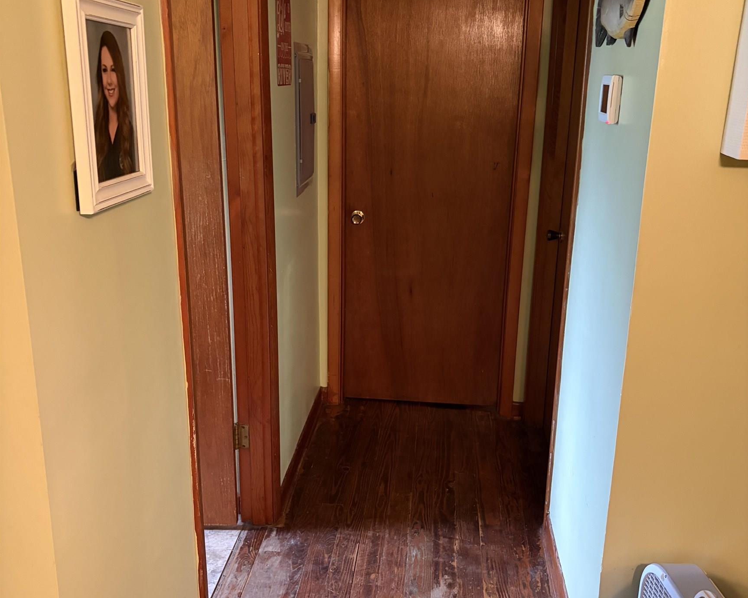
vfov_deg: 43.3
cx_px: 375
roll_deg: -0.6
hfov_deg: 52.8
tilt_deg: -16.8
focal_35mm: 34
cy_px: 286
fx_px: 753
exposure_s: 1/30
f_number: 1.6
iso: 640
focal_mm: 5.96
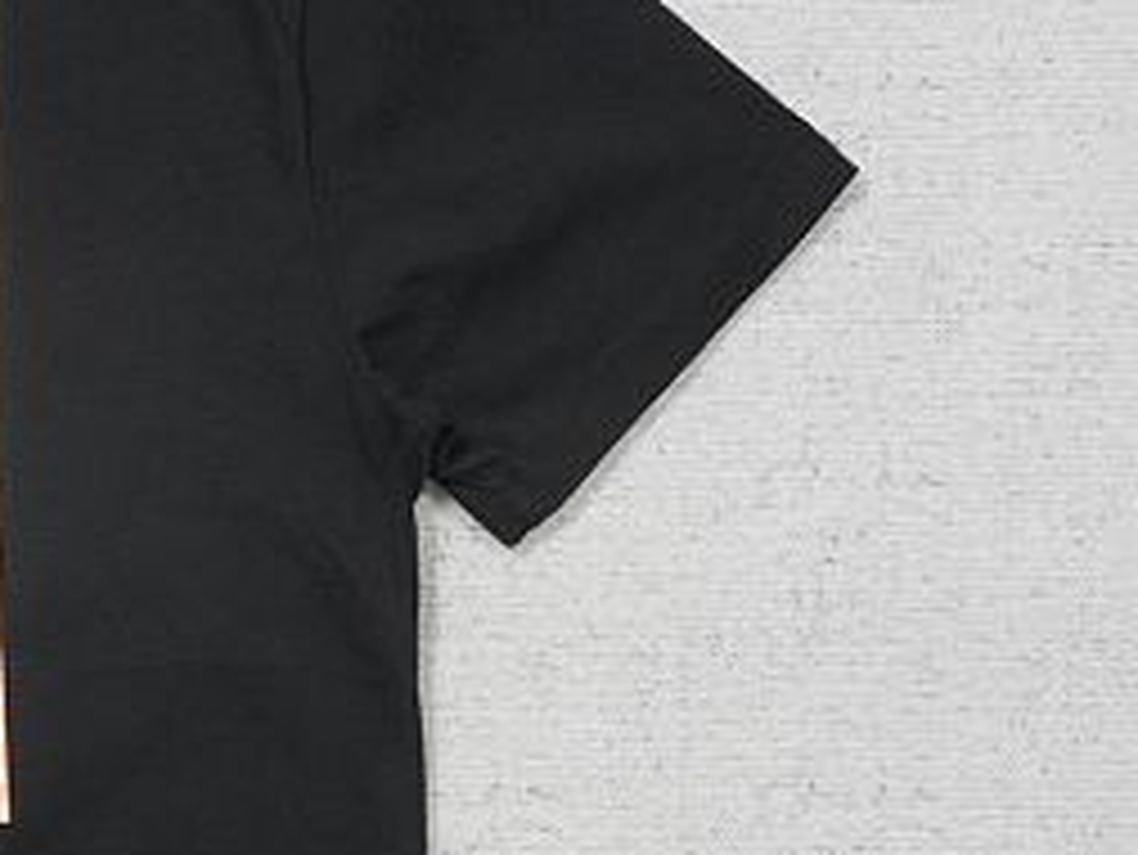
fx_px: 2846
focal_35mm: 87
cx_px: -373
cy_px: 610
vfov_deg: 17.0
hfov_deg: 20.5
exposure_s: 1/100
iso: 1600
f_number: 10
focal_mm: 19
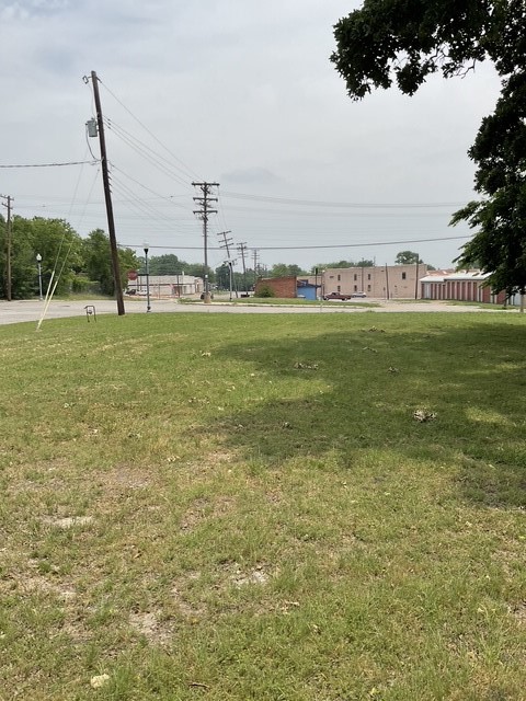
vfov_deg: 61.7
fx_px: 588
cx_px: 263
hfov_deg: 48.2
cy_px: 350
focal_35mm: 29
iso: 16
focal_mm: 3
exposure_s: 1/3322
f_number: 1.8
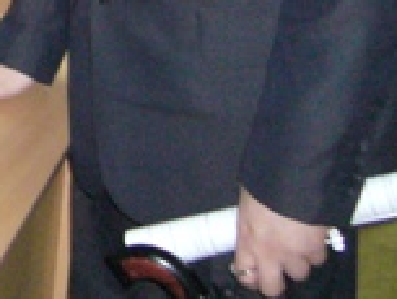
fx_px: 1676
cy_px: -229
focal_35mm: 146
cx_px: -239
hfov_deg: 12.7
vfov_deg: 9.7
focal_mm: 5.8
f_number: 2.8
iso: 400
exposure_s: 1/30
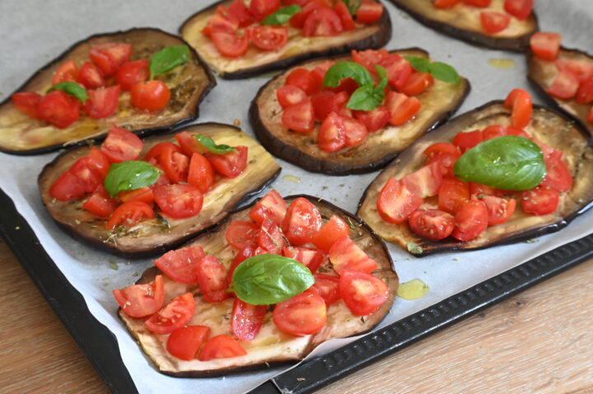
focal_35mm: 79
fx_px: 1300
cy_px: 197
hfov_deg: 25.7
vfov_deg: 17.3
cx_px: 296
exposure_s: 1/6
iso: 200
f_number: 9
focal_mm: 53
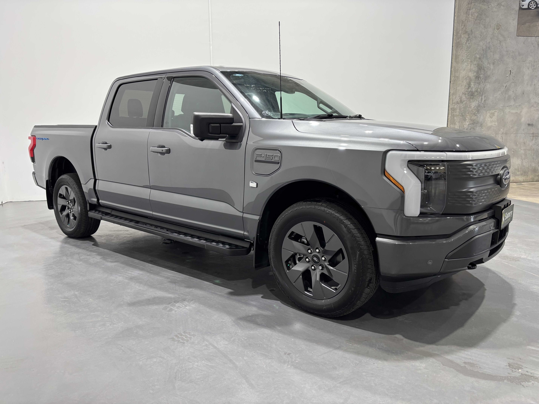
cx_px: 270
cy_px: 202
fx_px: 405
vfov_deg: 53.1
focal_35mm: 26
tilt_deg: -9.1
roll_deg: +0.9
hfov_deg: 67.3
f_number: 1.6
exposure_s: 1/50
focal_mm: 5.96
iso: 100
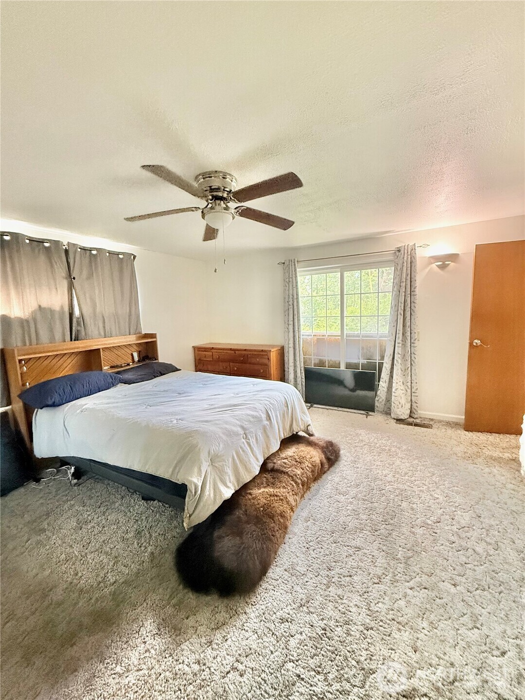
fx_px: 283
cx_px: 262
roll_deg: +1.8
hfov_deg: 85.7
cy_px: 350
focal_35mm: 14
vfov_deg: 102.1
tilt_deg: -7.4
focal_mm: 2.22
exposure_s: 1/60
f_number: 2.2
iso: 640
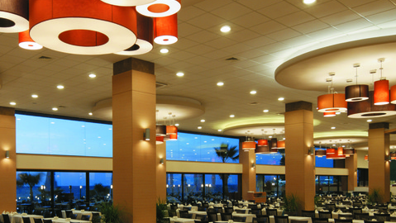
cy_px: 186
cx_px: 152
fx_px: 420
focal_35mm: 40
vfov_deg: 28.9
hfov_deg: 50.0
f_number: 9
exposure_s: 1/1.67
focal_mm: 11
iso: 100
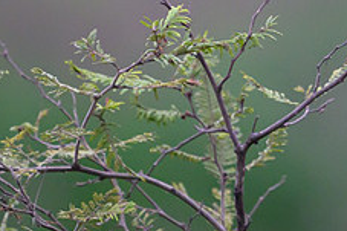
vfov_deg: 0.7
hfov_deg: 1.0
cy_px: -95
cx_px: 401
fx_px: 19851
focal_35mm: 2061
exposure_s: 1/3200
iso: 2000
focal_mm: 560
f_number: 4
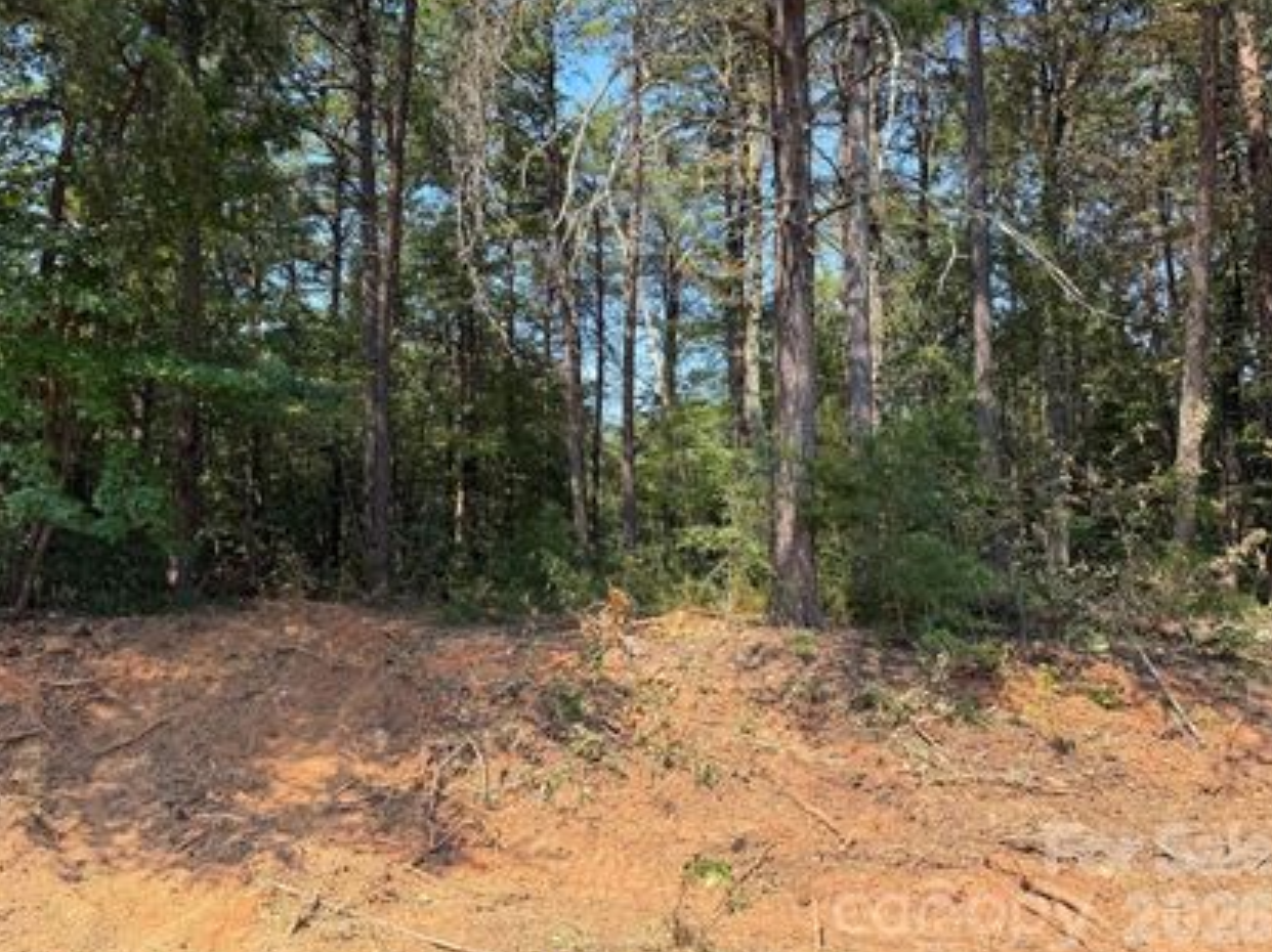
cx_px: 516
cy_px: 395
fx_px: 1065
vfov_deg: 48.0
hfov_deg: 61.2
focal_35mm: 29
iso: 80
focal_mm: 6.76
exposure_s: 1/992
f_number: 1.78
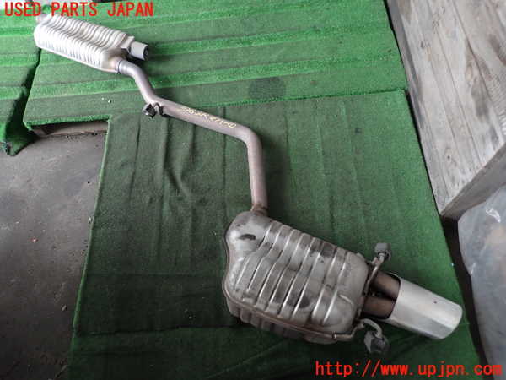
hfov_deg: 69.4
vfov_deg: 54.9
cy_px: 190
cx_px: 253
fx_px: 365
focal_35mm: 25
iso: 200
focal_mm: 4.5
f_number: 2
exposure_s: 1/50
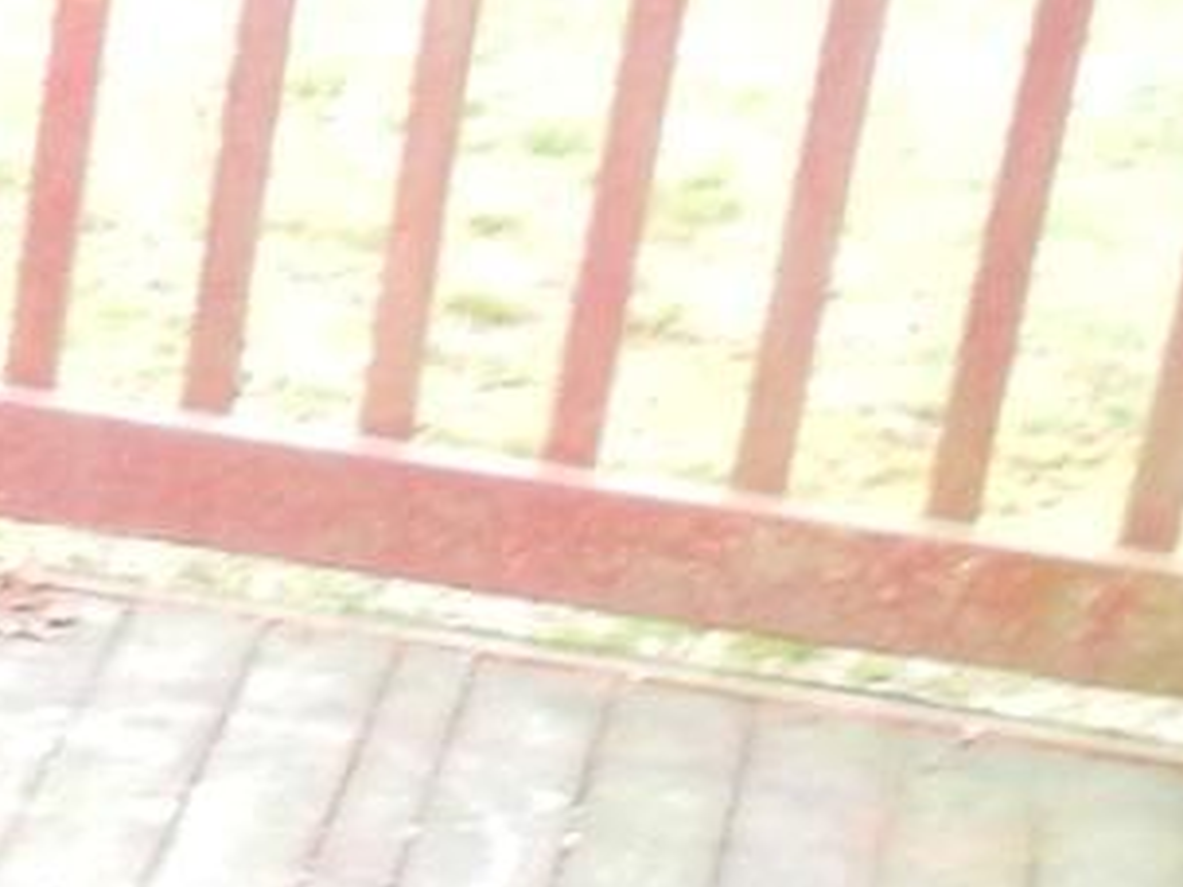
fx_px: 5058
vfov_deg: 9.7
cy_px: 1299
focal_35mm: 148
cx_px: -1335
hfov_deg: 11.7
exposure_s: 1/40
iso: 180
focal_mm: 4
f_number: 3
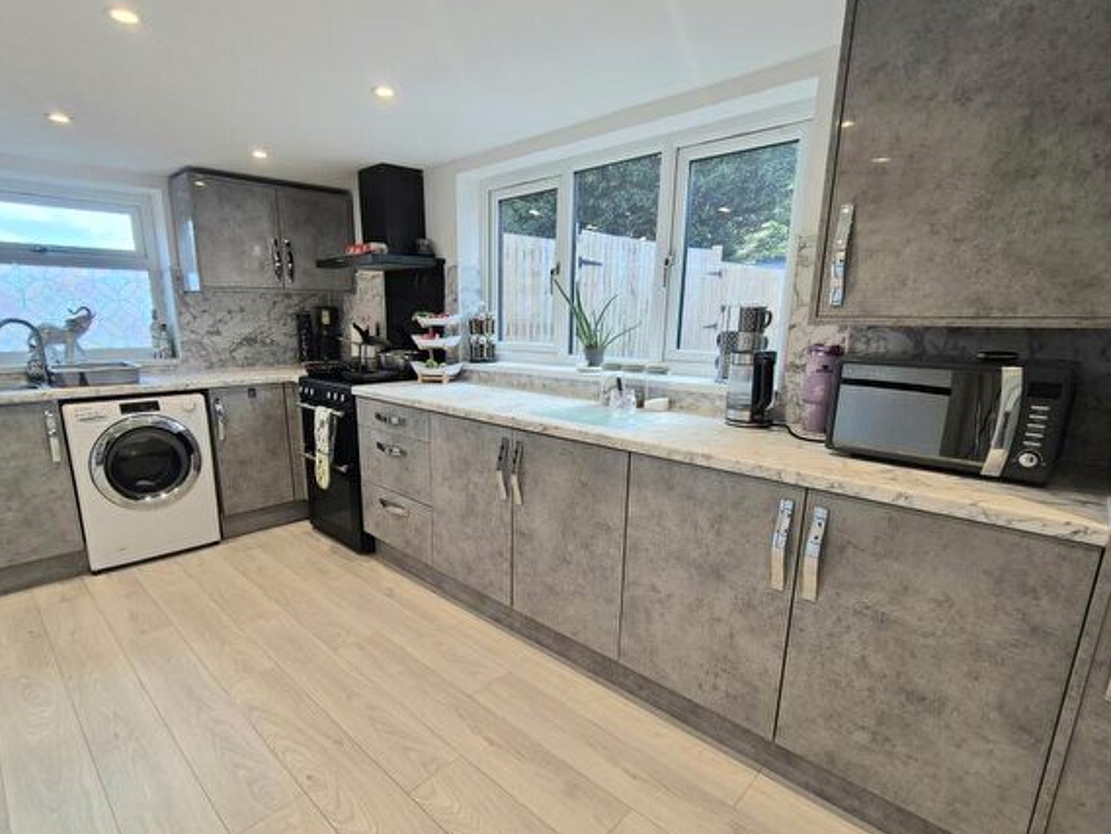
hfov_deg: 94.3
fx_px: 514
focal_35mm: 16
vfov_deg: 78.0
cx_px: 508
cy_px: 452
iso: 64
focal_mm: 2.2
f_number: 2.2
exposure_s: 1/100
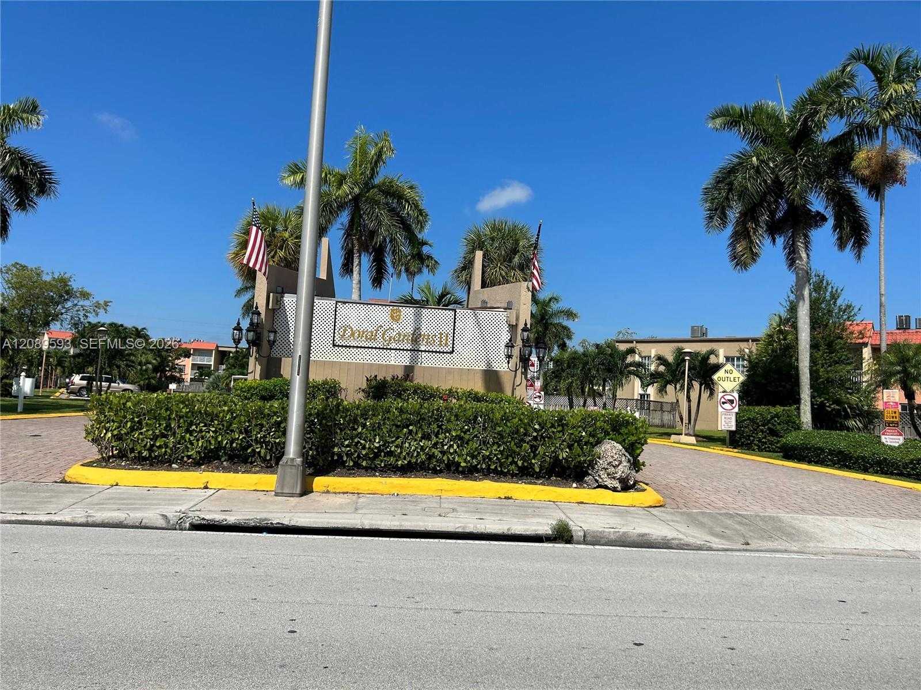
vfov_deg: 53.1
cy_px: 345
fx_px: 692
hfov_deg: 67.3
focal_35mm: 26
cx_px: 460
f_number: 1.5
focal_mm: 5.7
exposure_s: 1/6993
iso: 50
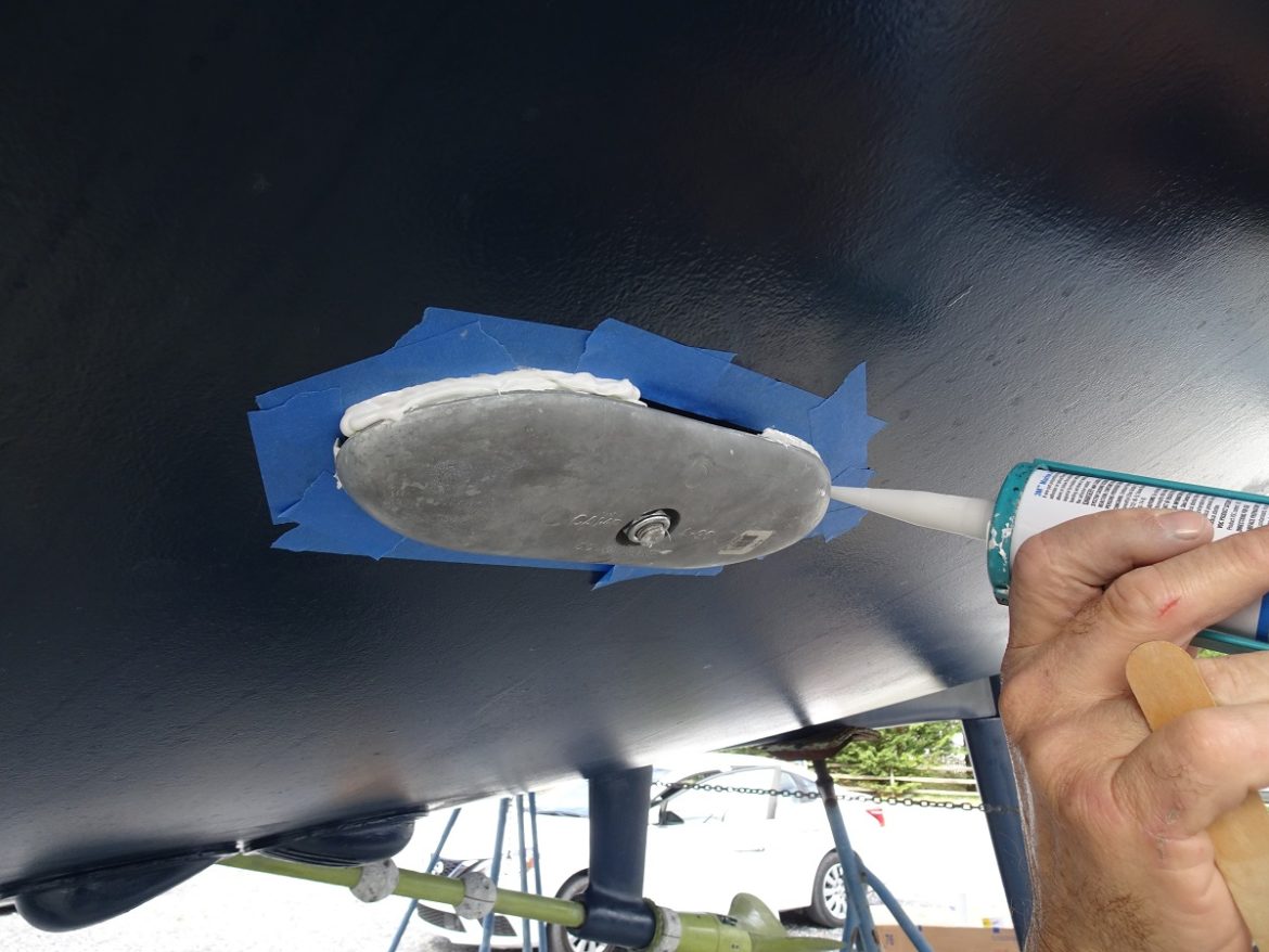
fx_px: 880
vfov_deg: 56.8
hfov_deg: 71.6
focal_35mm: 24
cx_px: 634
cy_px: 476
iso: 80
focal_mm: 4.1
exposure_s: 1/80
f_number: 3.5
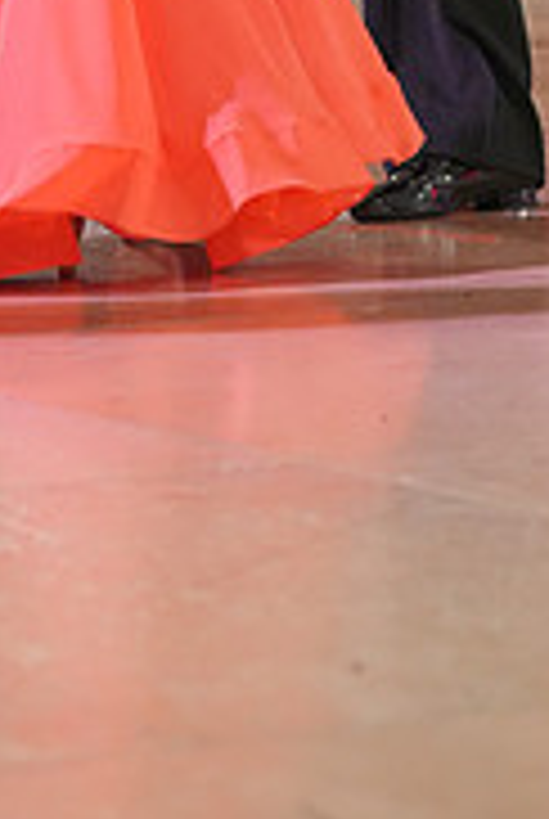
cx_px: 142
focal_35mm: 242
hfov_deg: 5.7
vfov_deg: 8.3
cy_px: -418
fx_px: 5514
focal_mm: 76
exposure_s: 1/400
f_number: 4
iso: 4000
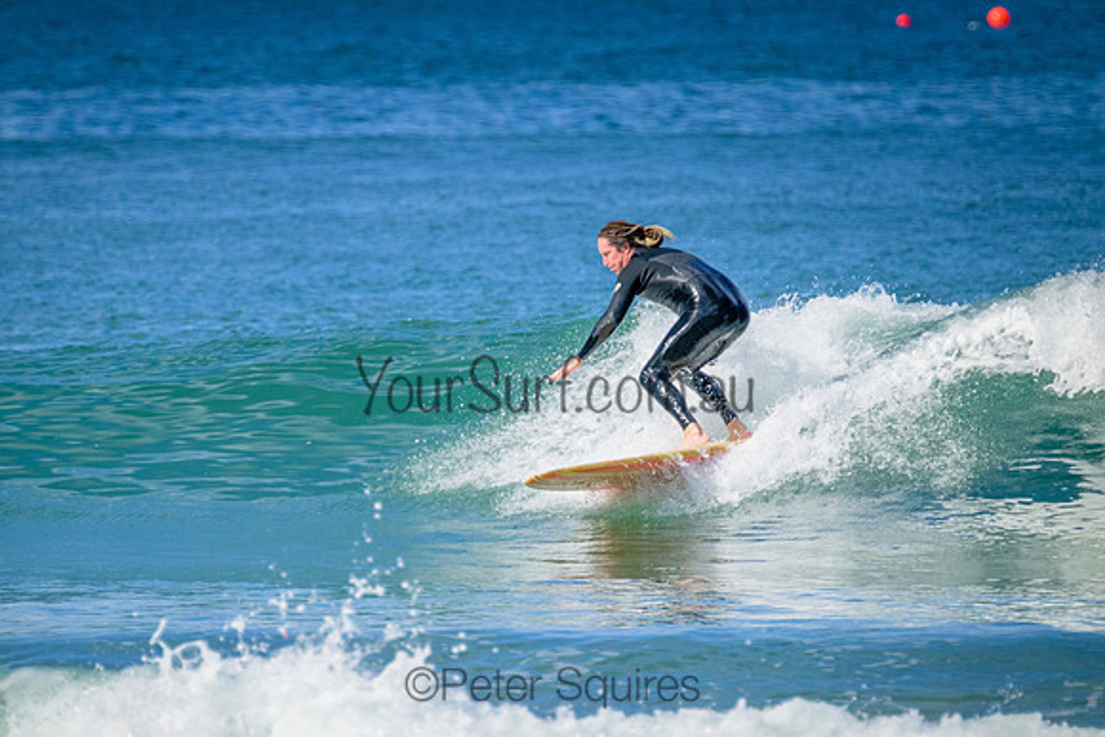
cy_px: 368
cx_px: 552
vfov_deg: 1.7
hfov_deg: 2.6
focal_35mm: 800
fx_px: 24560
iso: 2200
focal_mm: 800
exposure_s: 1/1600
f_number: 11
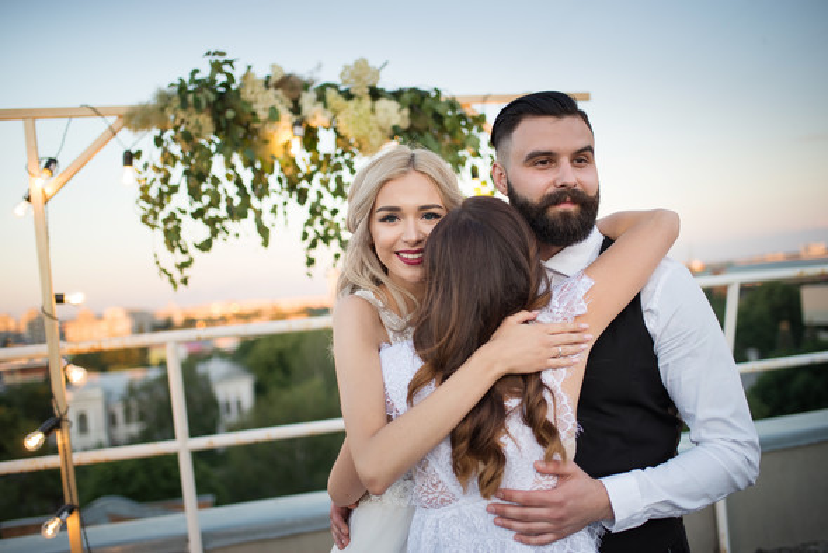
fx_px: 805
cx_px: 414
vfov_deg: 37.9
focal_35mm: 35
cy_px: 276
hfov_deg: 54.4
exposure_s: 1/640
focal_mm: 35
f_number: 1.8
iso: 250
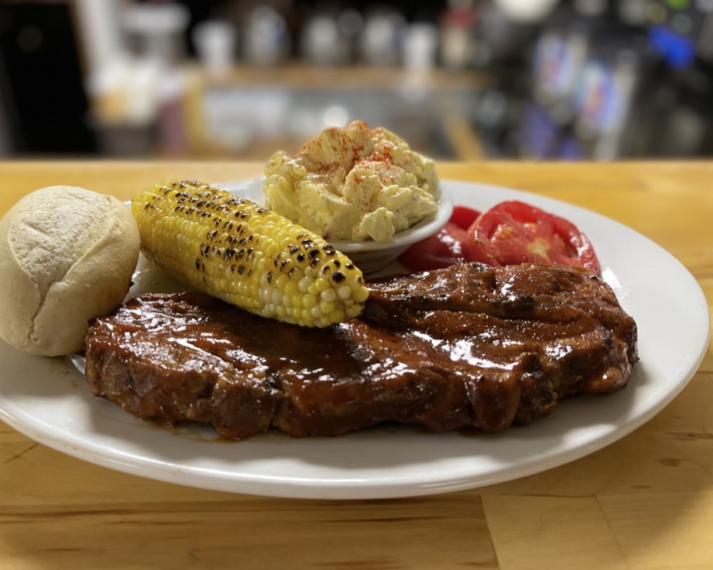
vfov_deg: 51.5
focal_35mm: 28
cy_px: 278
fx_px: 591
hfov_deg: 62.2
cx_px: 335
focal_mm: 5.1
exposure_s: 1/60
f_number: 1.6
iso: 160
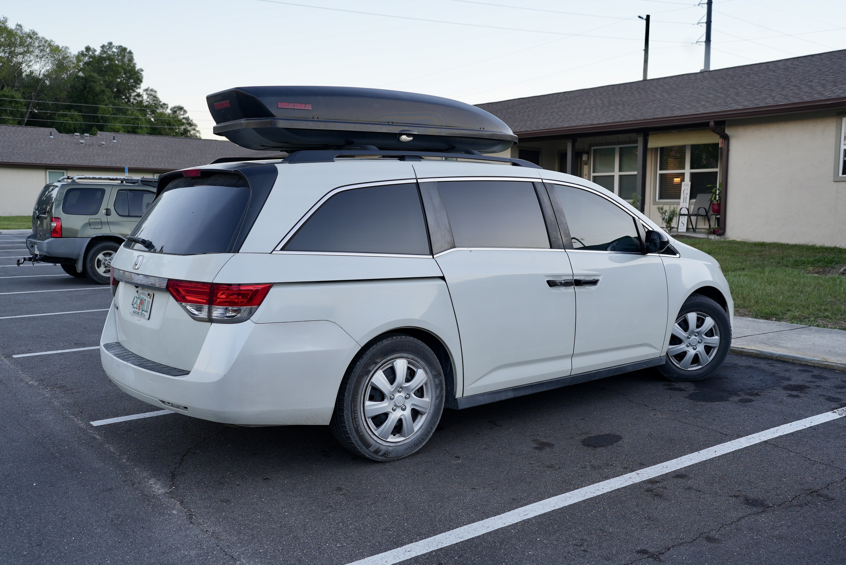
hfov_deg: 54.4
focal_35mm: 35
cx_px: 423
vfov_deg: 37.9
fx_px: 823
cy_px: 282
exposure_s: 1/60
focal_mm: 35
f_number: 4
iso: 125
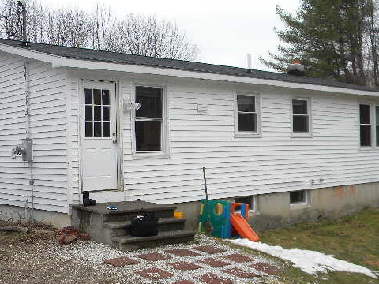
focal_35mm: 48
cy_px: 148
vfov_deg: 30.3
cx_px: 193
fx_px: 526
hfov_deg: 39.7
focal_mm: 6.4
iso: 110
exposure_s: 1/165
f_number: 3.7
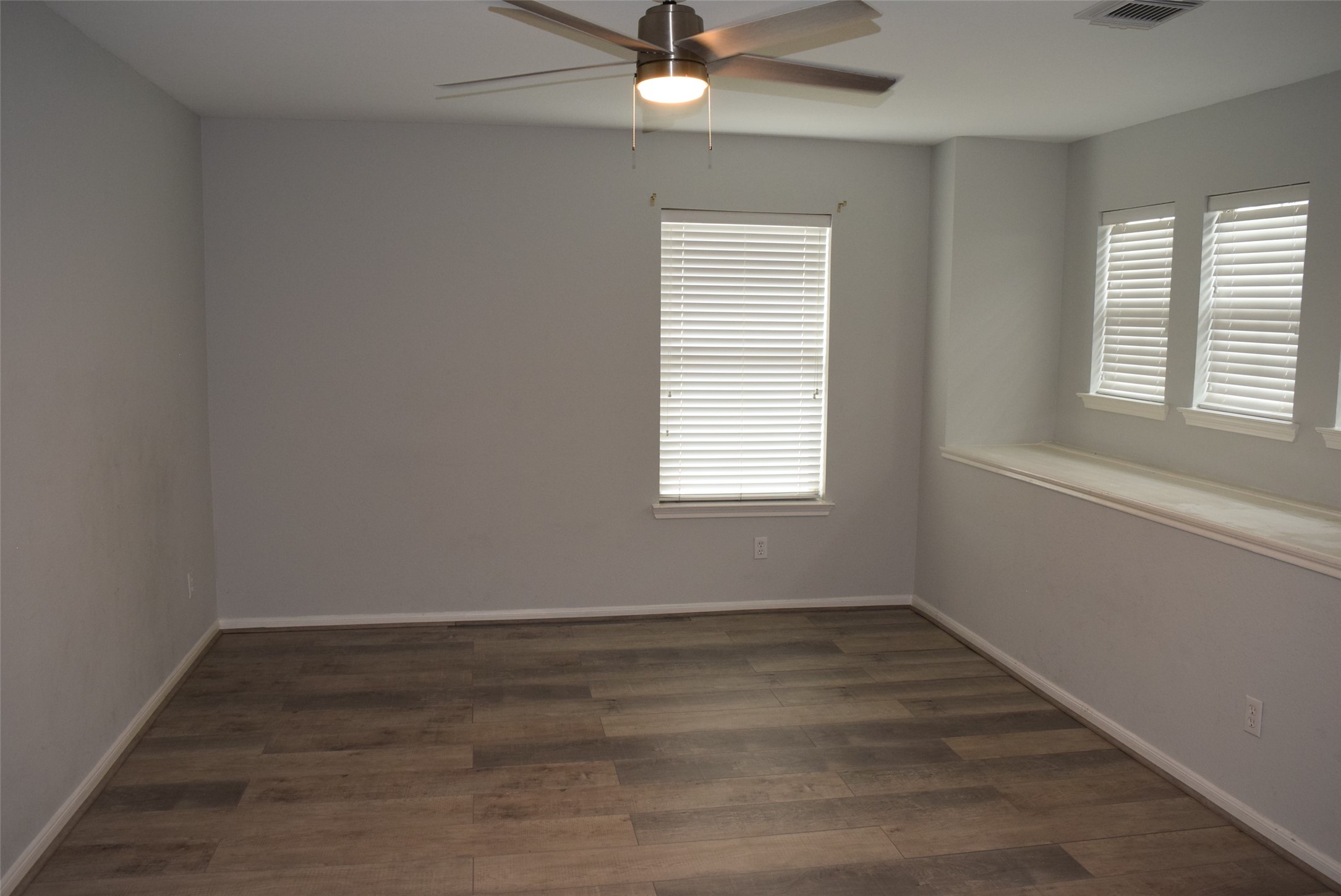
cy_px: 448
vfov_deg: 48.0
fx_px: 1006
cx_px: 670
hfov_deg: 67.4
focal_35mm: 27
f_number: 5
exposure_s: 1/100
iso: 800
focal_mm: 18
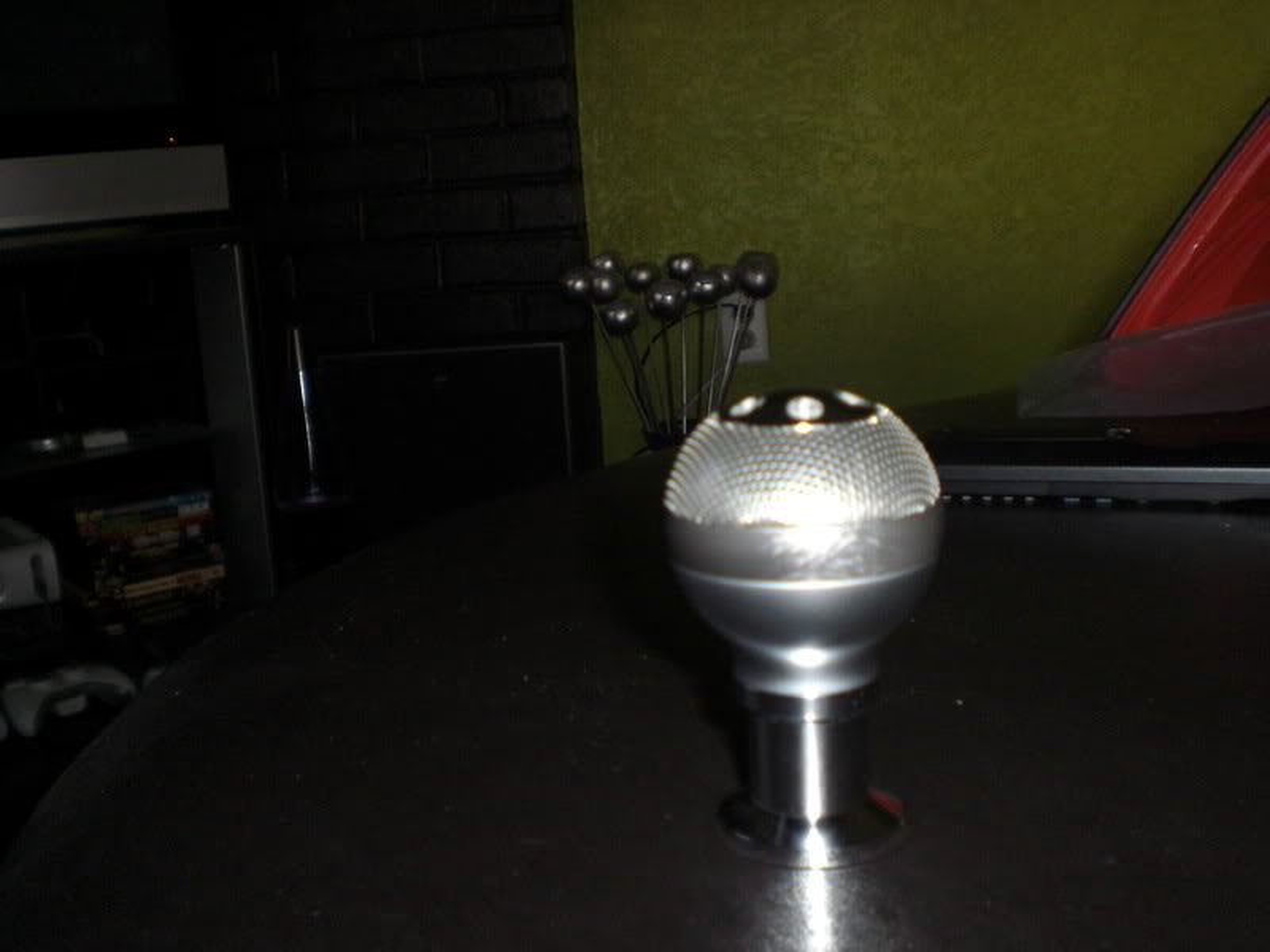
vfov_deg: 37.7
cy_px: 476
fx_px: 1394
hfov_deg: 49.0
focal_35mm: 38
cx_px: 635
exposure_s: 1/60
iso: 200
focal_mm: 6.3
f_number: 3.1
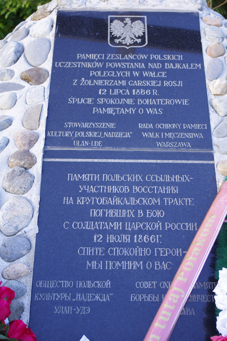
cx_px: 114
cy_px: 170
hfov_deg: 23.7
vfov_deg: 35.1
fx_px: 541
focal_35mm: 57
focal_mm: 37.5
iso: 100
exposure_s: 1/30
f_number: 4.5
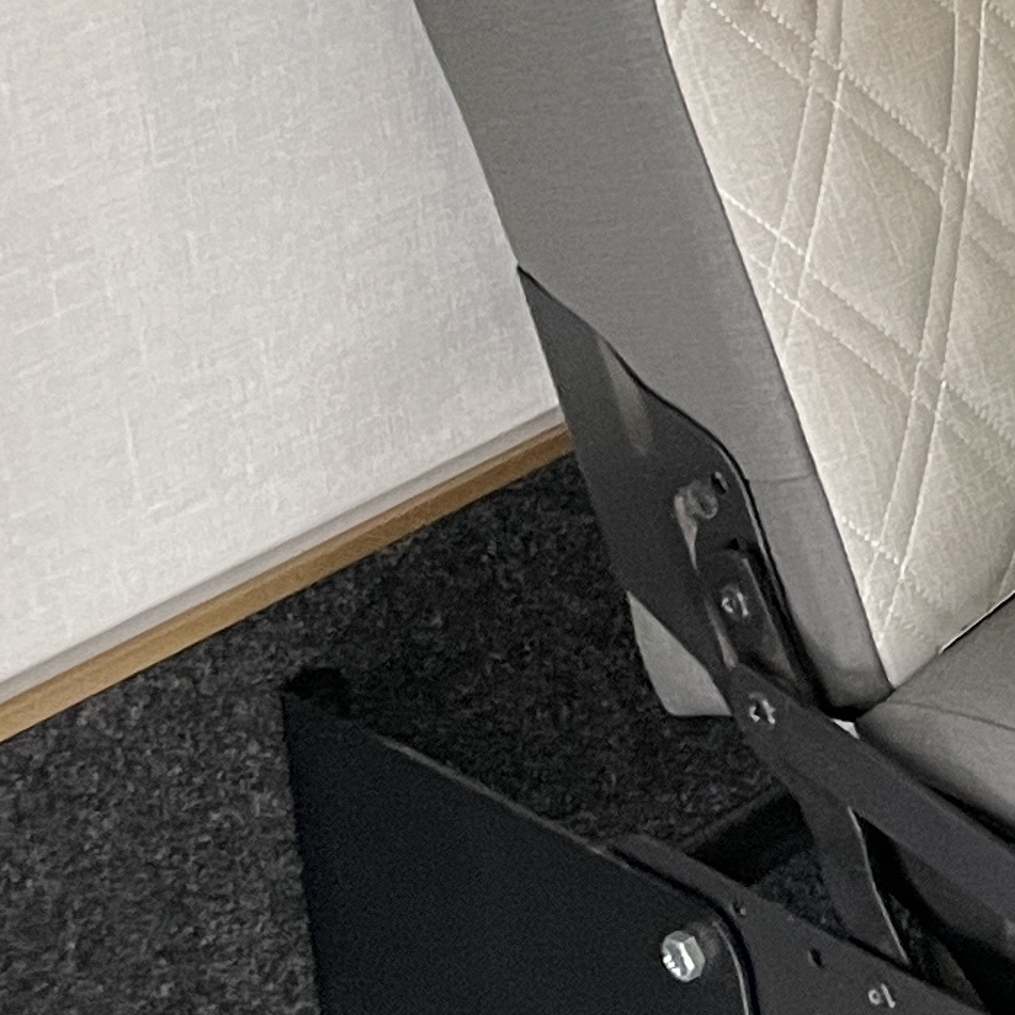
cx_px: 2184
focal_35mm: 133
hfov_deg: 11.5
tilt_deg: -17.8
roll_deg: -0.2
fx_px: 4412
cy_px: -189
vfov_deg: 12.8
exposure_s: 1/60
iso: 200
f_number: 1.6
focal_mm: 4.2
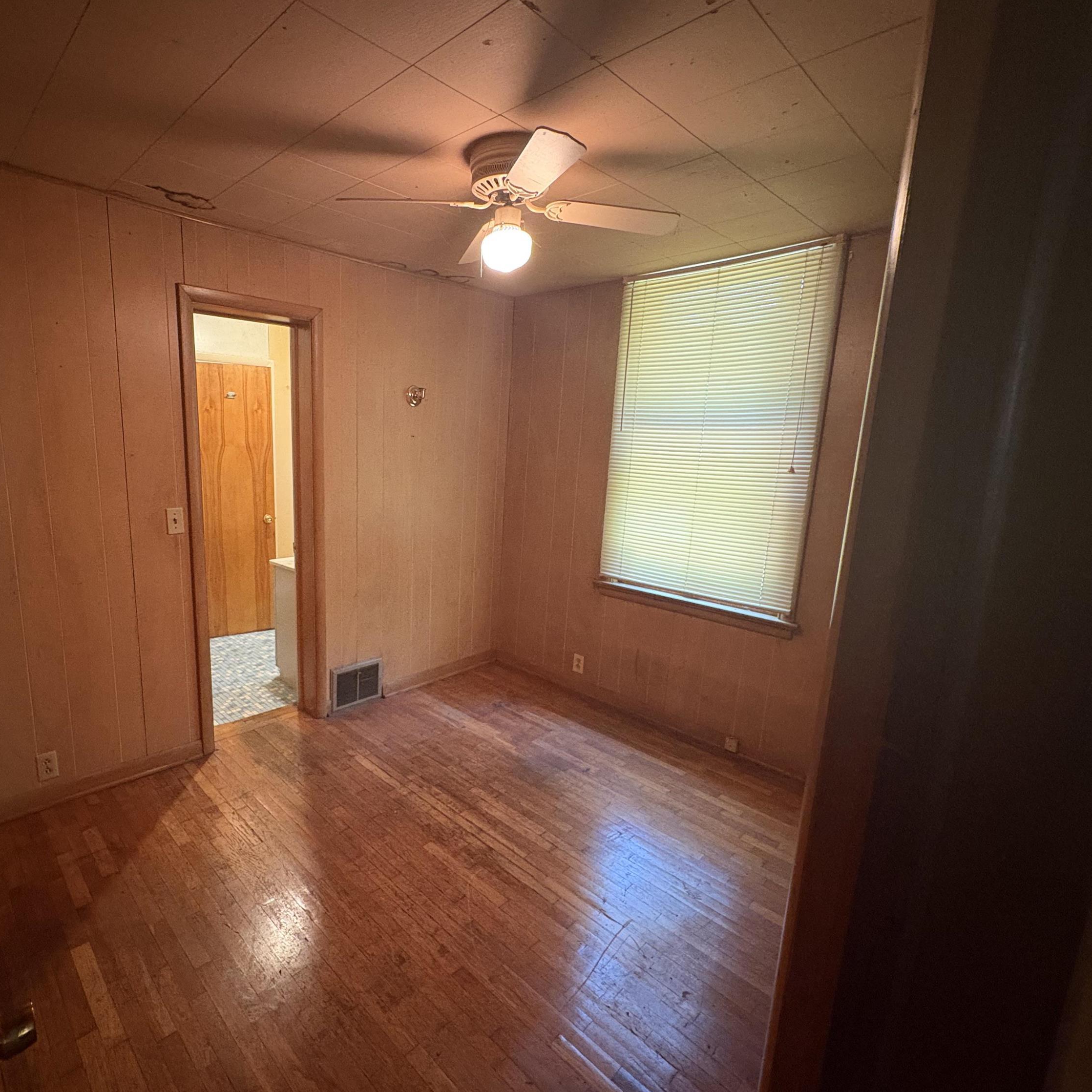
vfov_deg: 84.0
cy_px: 553
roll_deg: -0.7
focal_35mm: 17
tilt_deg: -10.3
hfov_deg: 82.4
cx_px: 411
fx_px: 607
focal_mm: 2.22
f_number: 2.2
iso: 640
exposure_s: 1/40
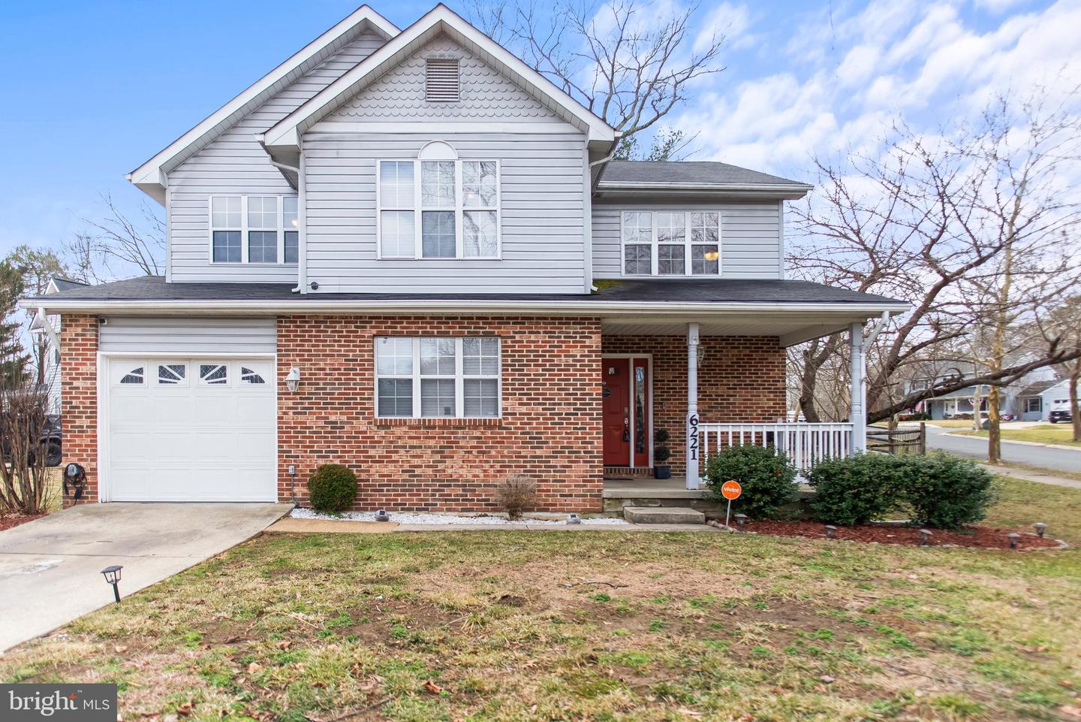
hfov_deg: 84.0
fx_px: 601
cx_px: 540
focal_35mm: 20
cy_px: 361
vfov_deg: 62.0
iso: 400
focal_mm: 20
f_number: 2
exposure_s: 1/4000
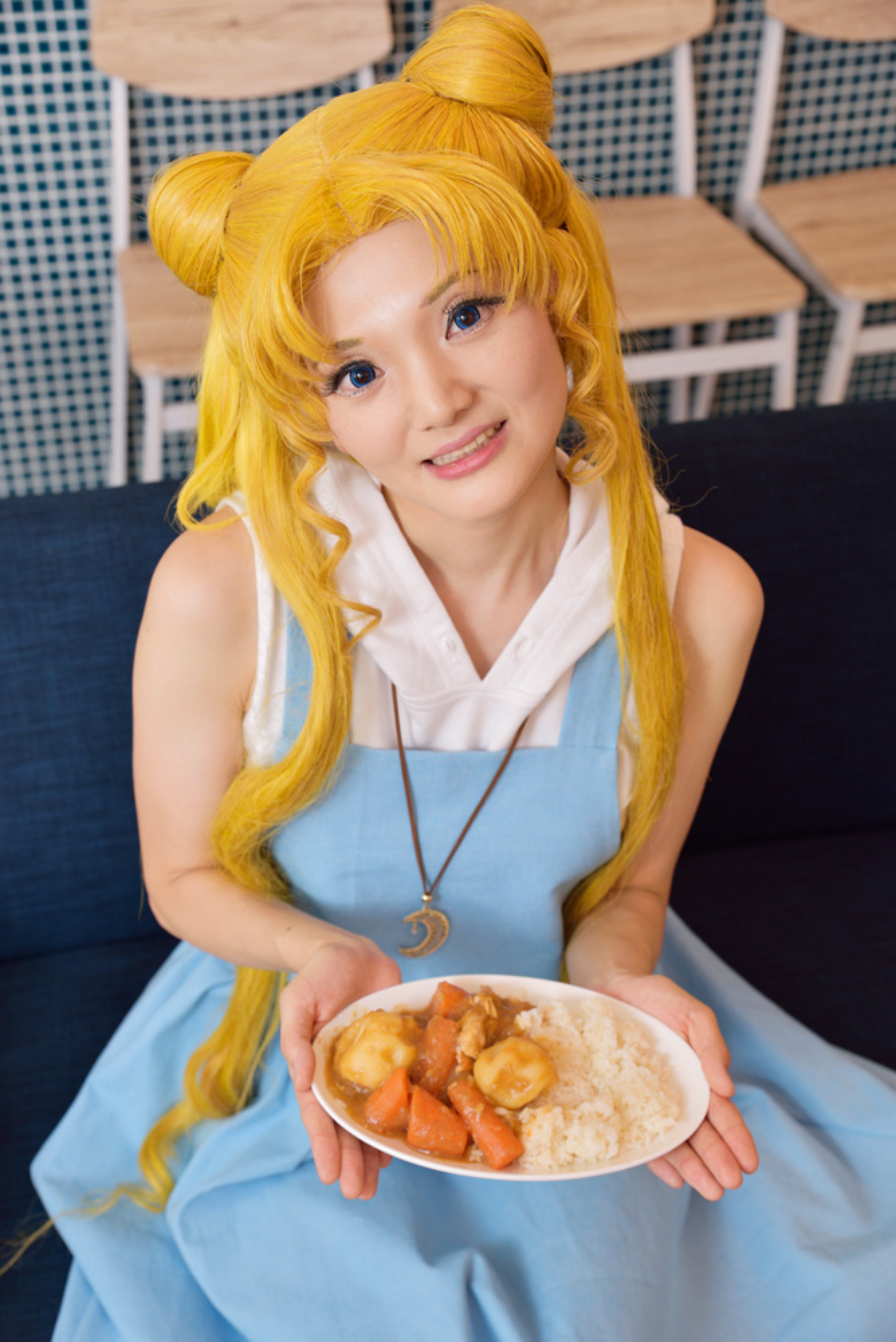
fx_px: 2052
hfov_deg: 24.6
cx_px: 448
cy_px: 671
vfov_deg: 36.2
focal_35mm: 55
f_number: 5
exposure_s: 1/50
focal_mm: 55
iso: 320
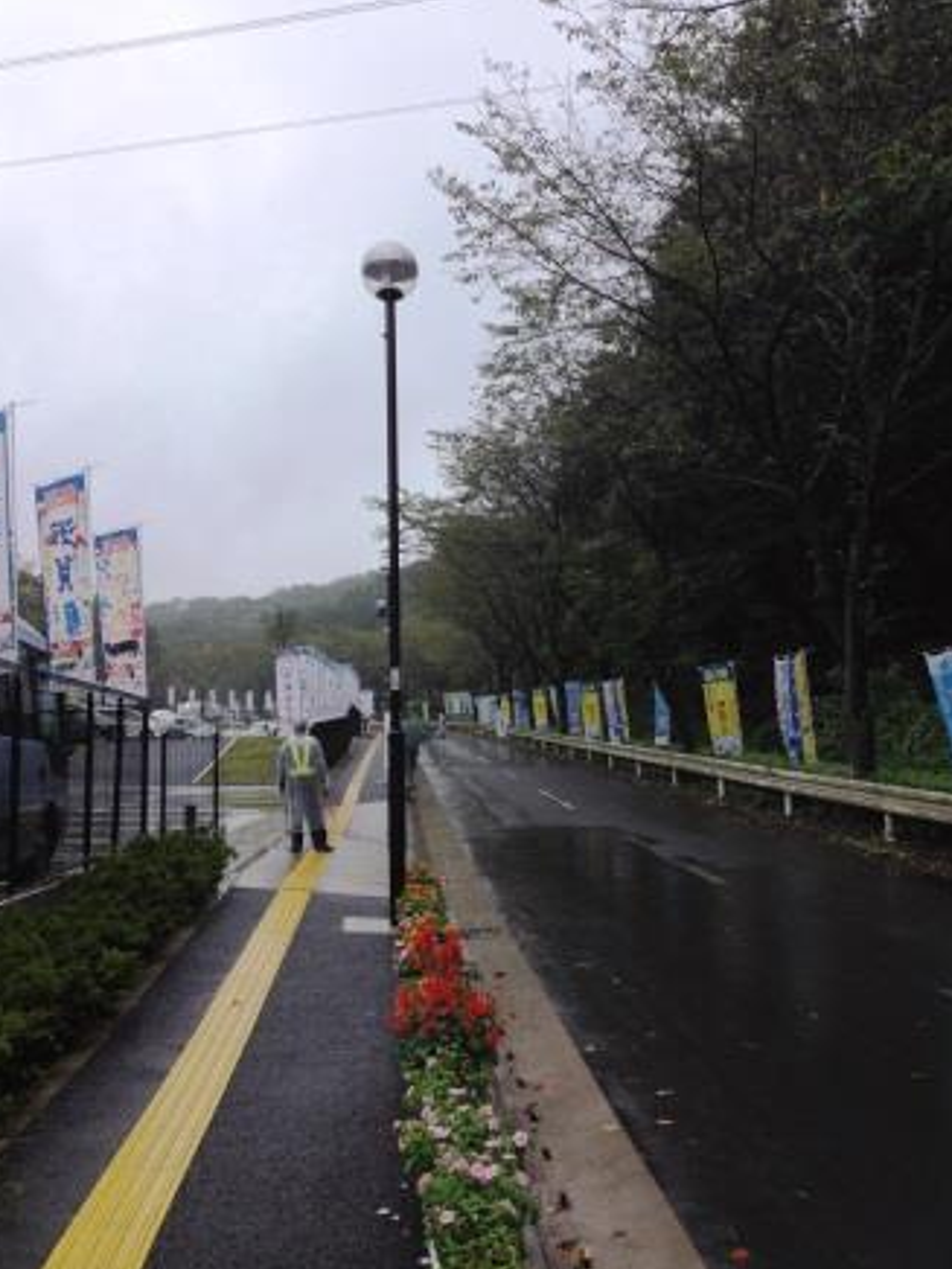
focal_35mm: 36
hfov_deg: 39.7
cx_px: 469
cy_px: 643
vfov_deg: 51.4
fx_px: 1320
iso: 50
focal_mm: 4.28
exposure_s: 1/511
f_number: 2.4
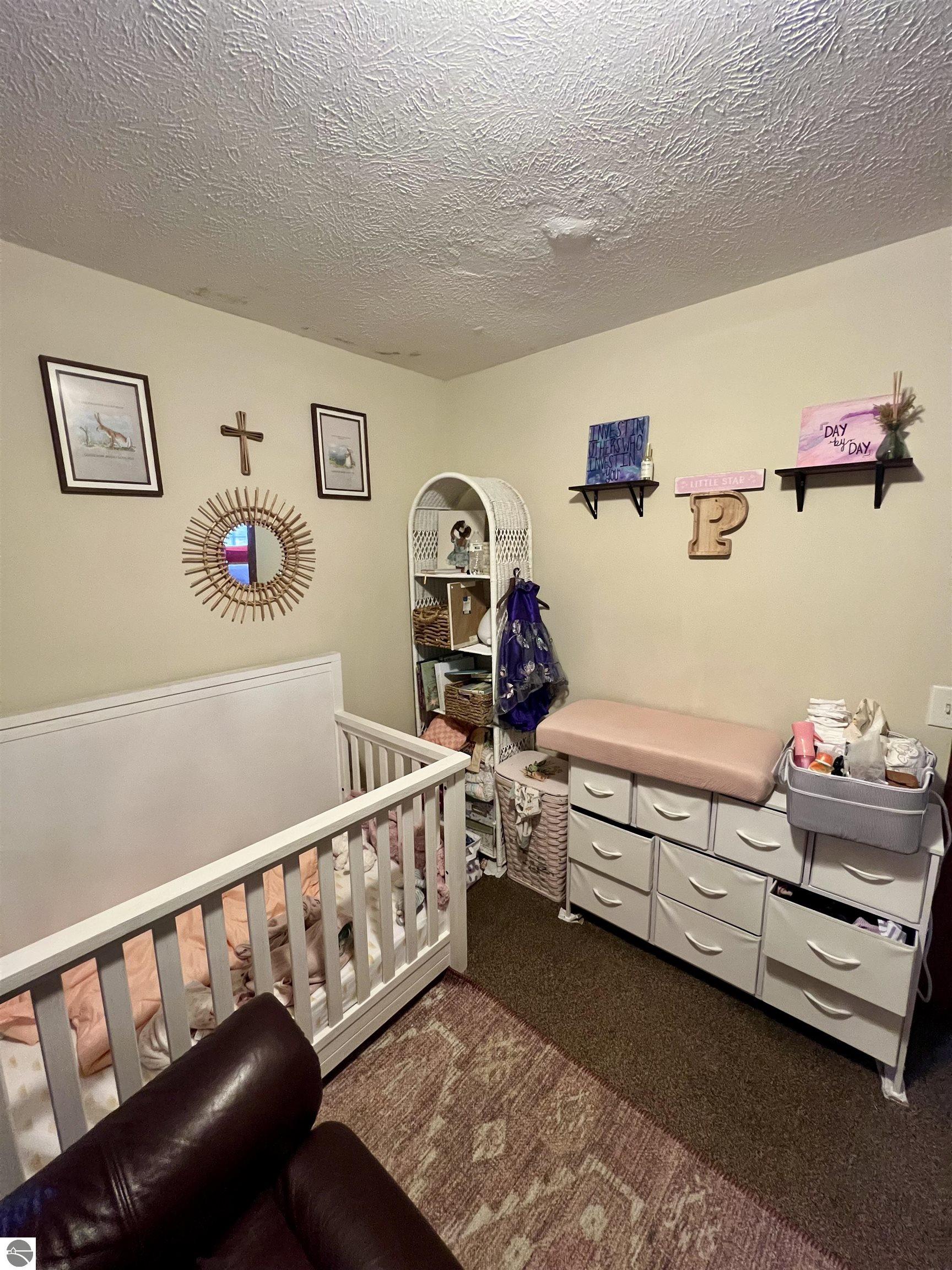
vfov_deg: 106.2
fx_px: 477
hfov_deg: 89.9
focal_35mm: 13
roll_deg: +2.4
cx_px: 476
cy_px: 635
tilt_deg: -9.6
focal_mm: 1.57
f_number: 1.8
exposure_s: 1/60
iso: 500
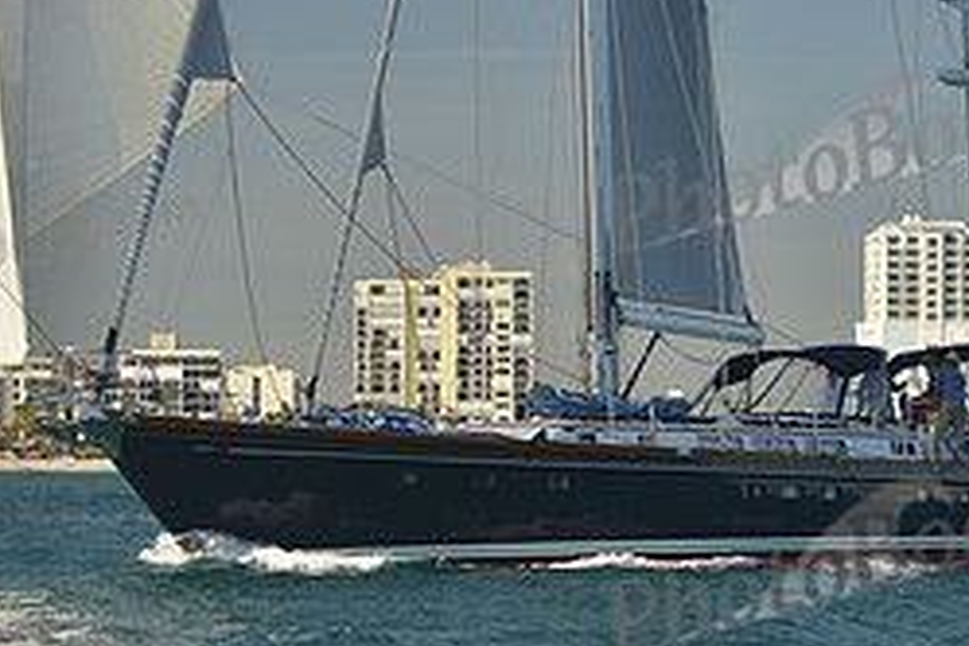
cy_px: 411
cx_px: 405
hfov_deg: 12.6
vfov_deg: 8.4
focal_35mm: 163
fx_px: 4387
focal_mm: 70
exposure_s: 1/640
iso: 200
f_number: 6.3
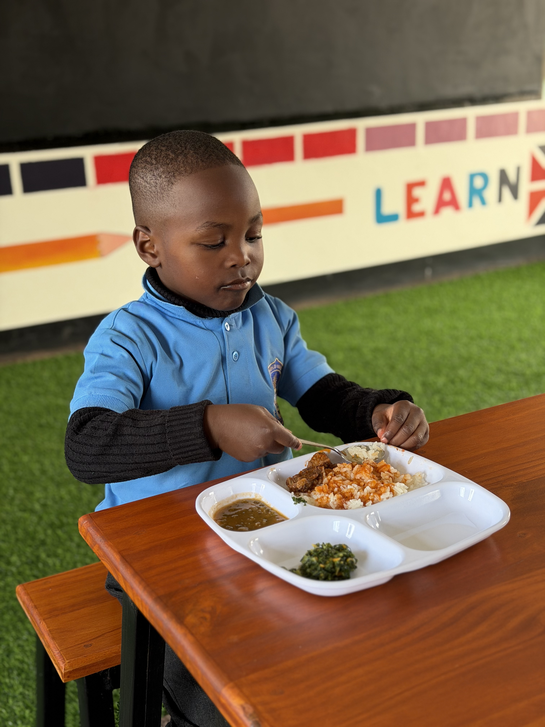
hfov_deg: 30.3
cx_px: 272
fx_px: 1008
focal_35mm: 48
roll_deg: +2.3
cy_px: 364
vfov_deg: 39.7
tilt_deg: -18.5
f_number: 1.78
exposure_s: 1/80
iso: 100
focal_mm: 6.76
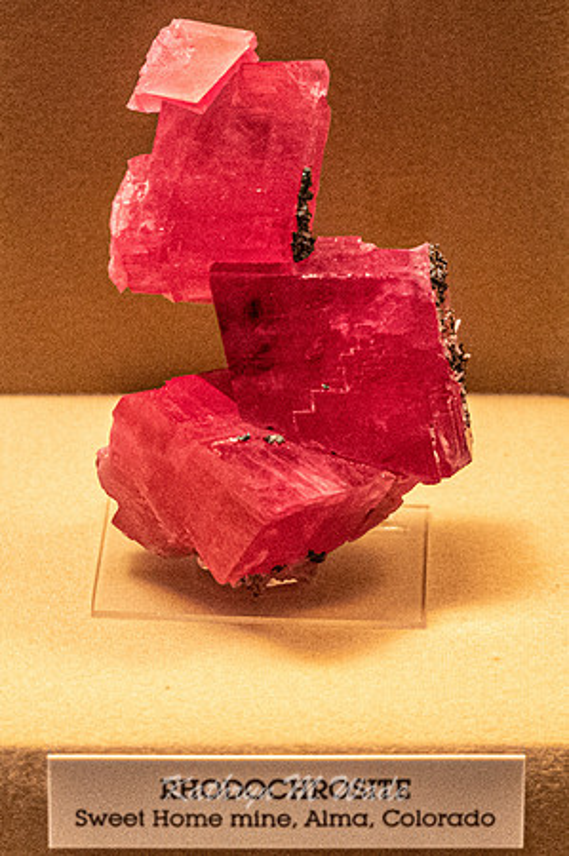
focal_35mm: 167
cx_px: 246
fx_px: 3958
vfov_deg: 12.3
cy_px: 340
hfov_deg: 8.2
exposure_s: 1/80
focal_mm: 87
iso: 5000
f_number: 5.6
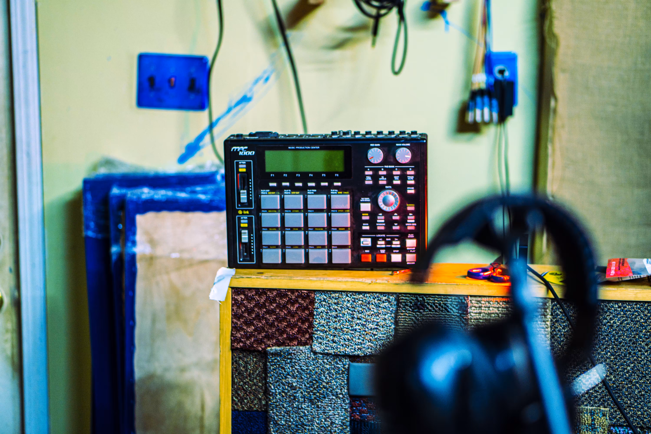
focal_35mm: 75
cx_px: 326
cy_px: 217
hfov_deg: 27.0
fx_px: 1356
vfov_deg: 18.2
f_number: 1.8
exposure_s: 1/25
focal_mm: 50
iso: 125
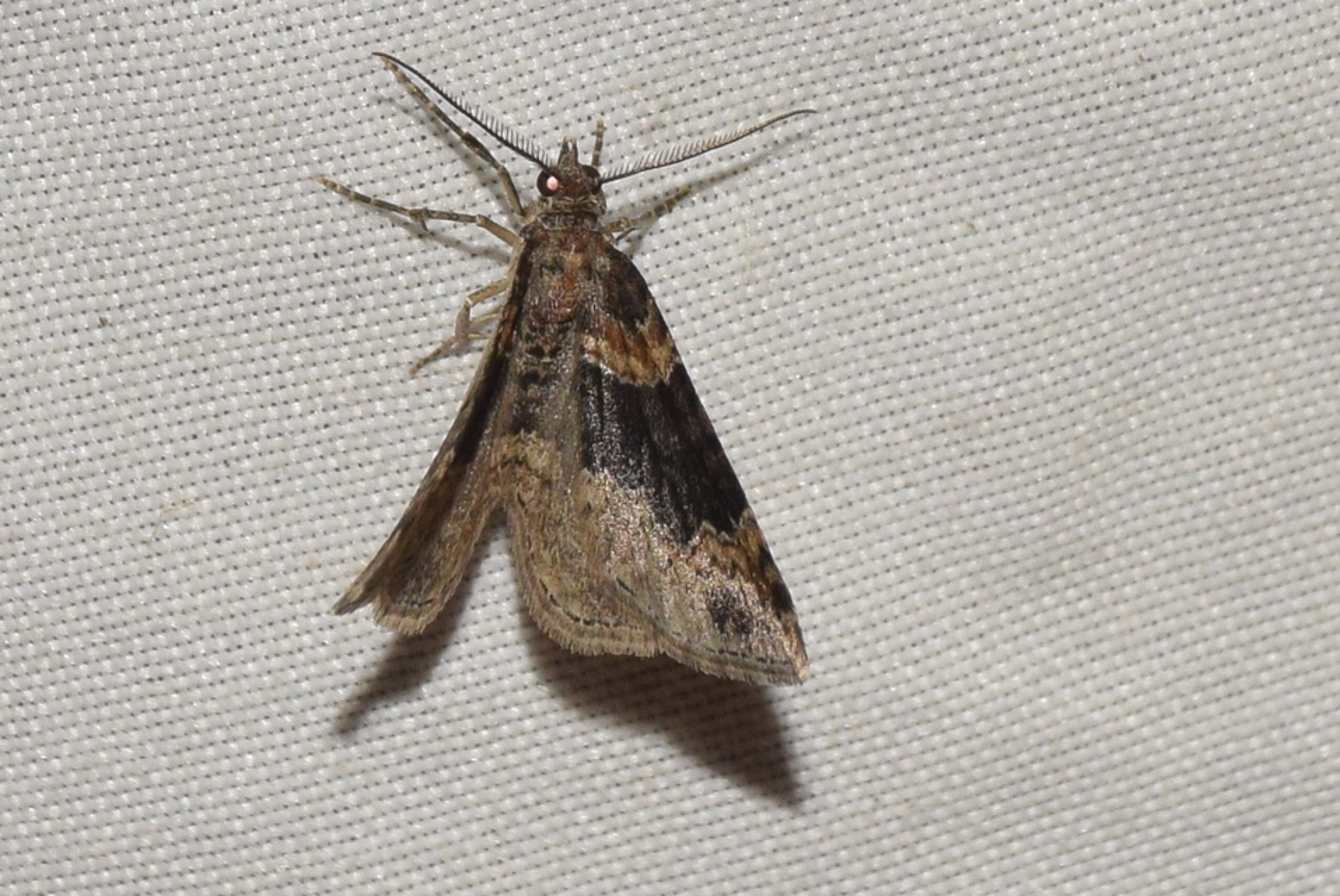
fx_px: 5029
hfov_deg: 15.2
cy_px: 448
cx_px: 670
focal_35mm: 135
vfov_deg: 10.2
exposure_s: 1/160
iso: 400
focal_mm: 90
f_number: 13
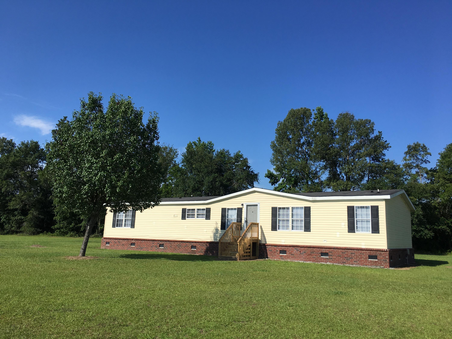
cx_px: 226
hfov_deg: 61.7
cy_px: 170
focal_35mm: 29
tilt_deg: +11.5
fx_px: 379
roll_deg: -1.4
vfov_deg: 48.2
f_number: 2.2
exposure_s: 1/2564
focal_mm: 4.15
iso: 25
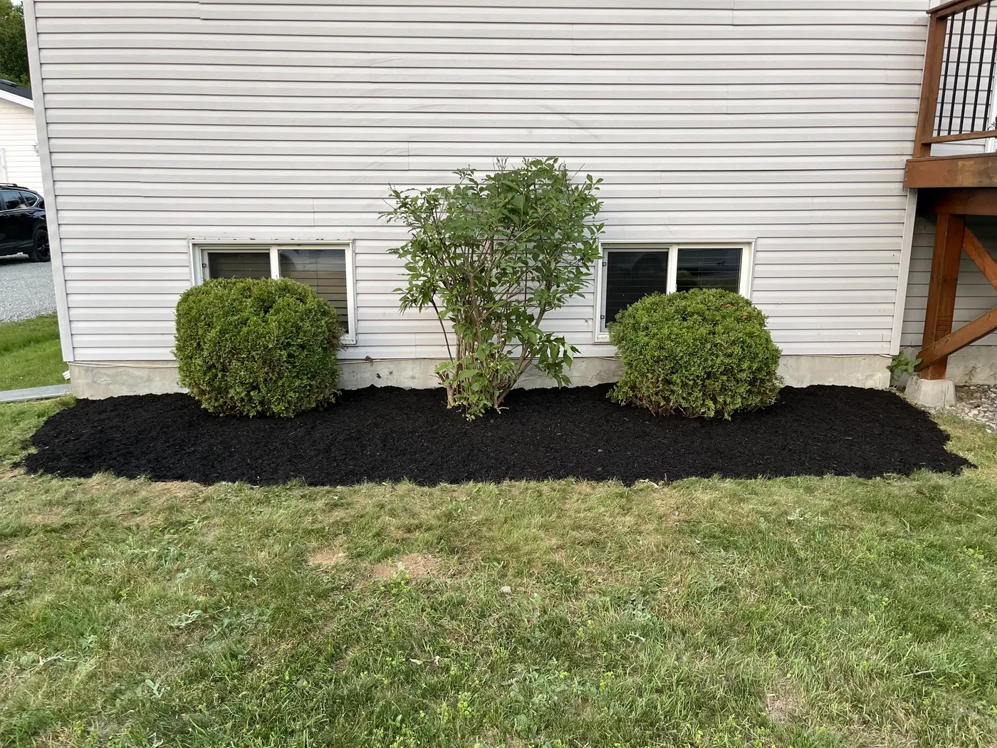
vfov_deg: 53.1
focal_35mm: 26
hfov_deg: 67.3
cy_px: 374
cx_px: 498
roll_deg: +0.9
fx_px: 749
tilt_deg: -13.6
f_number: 1.6
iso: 80
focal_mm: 5.1
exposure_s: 1/121
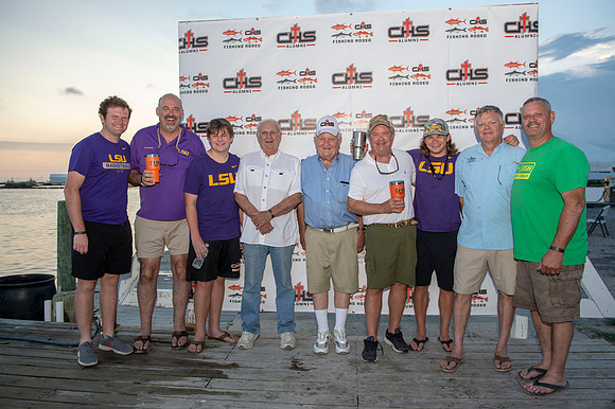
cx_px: 308
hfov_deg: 65.5
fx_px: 478
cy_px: 204
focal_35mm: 28
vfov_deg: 46.4
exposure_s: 1/160
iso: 200
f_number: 4.5
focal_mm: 28
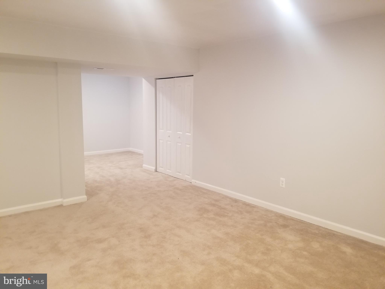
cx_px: 192
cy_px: 144
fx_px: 289
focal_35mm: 26
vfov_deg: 53.1
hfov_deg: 67.3
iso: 200
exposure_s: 1/17
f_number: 1.7
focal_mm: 4.25
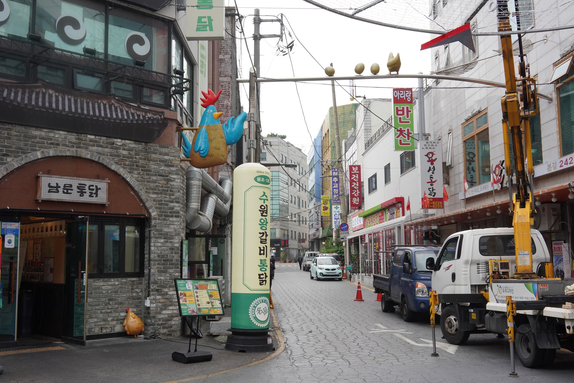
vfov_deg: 35.1
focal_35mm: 38
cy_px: 182
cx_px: 276
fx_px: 606
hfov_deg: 50.7
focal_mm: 35
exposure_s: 1/100
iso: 800
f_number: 14
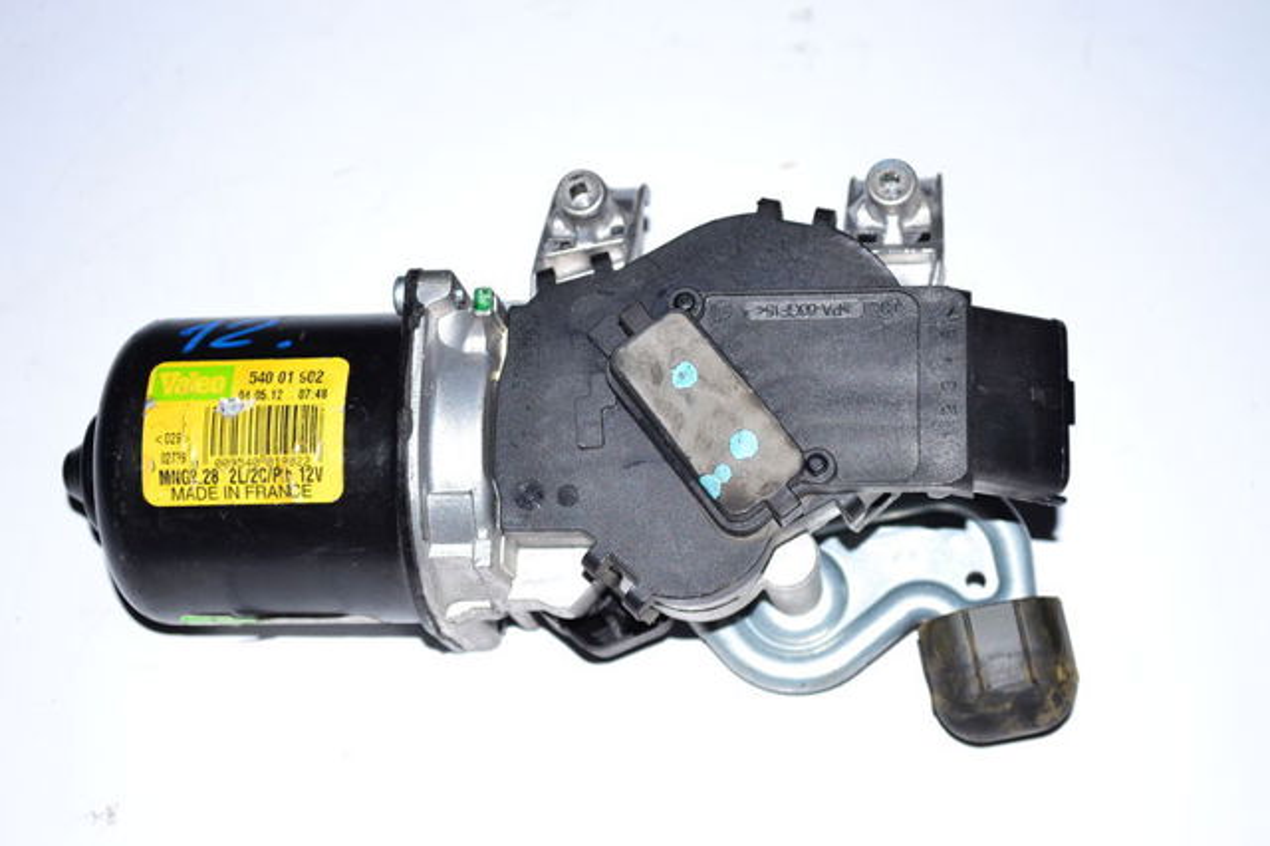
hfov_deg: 28.1
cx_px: 635
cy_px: 423
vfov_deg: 18.9
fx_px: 2539
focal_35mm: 72
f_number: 5.6
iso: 100
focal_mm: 48
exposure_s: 1/200
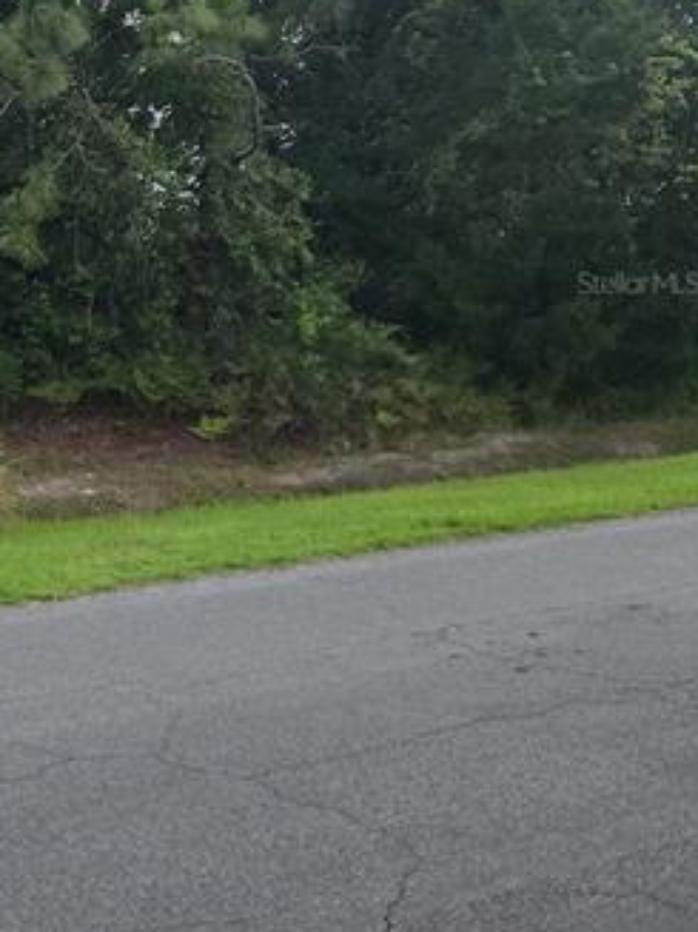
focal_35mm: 54
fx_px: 1453
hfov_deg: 24.7
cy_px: 282
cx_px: -114
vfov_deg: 35.1
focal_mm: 5.4
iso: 20
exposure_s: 1/1255
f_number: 1.8
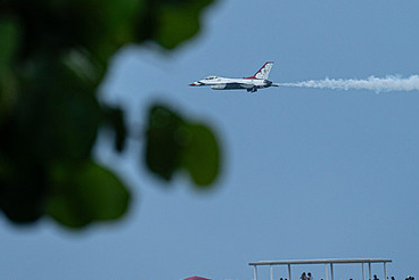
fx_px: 7816
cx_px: 246
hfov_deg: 3.1
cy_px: 80
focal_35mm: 671
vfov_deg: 2.1
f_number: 10
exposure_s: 1/1600
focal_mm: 400
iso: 800
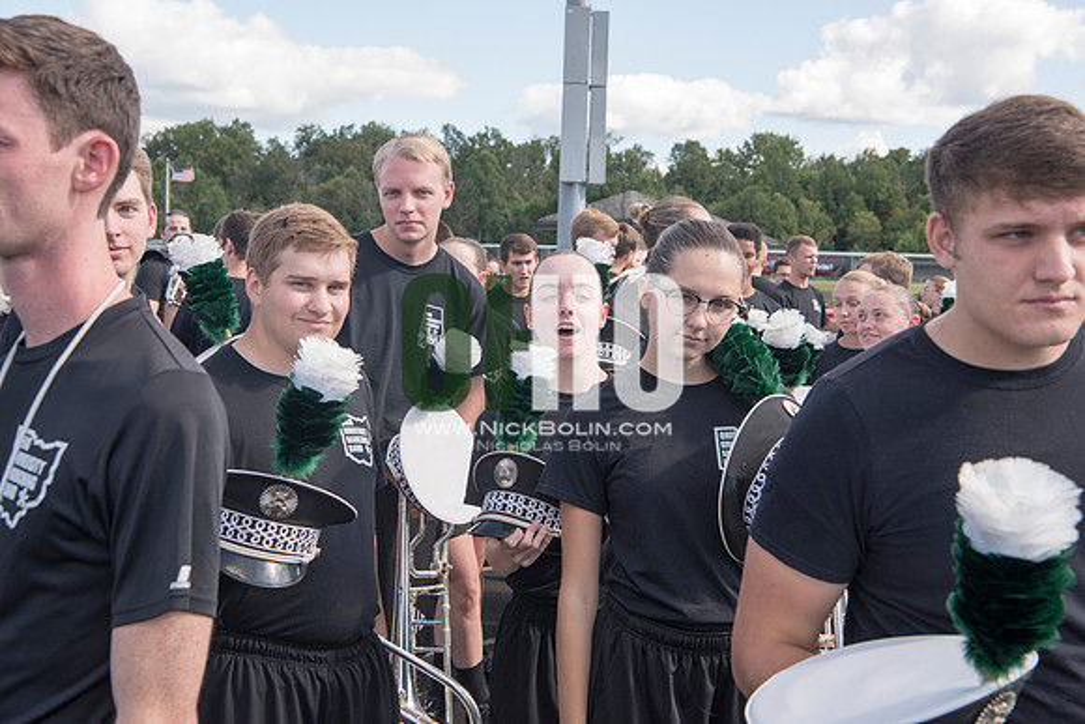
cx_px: 542
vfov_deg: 27.0
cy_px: 362
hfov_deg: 39.6
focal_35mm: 50
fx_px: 1507
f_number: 8
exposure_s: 1/640
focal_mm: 50
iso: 400
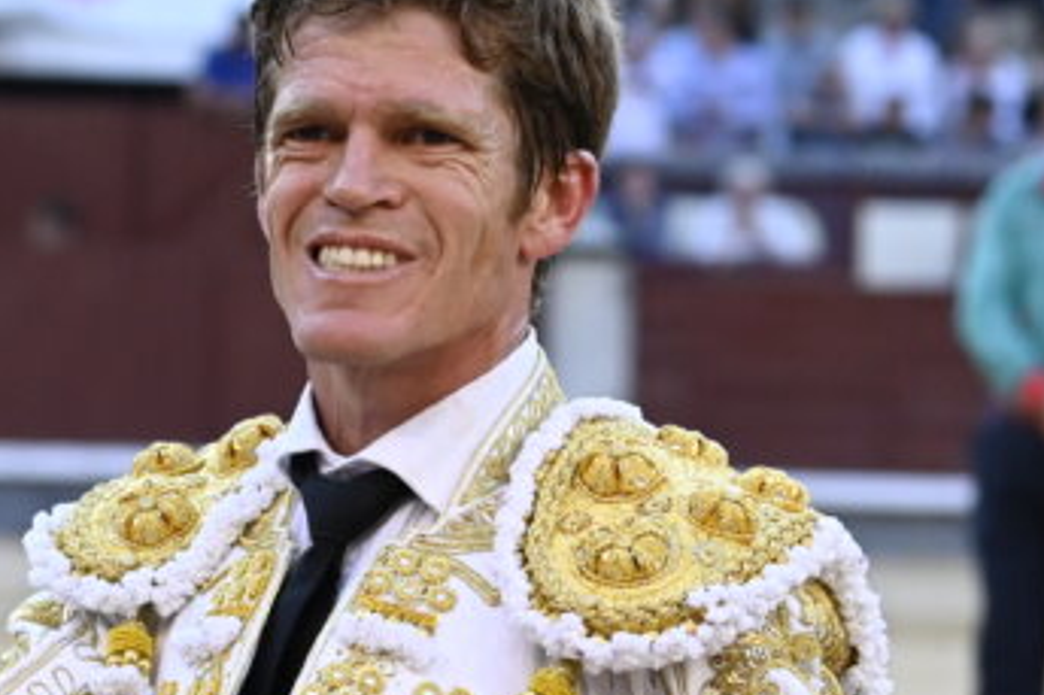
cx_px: 425
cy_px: 844
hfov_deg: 5.5
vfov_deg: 3.7
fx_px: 10782
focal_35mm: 372
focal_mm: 100
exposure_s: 1/1000
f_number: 5.6
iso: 2000
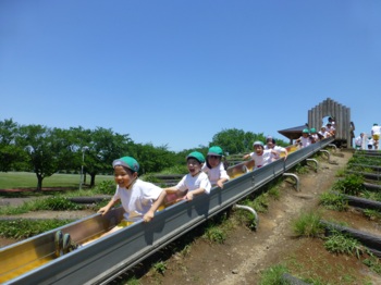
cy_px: 142
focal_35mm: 24
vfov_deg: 56.8
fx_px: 264
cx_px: 190
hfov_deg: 71.6
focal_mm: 4.3
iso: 100
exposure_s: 1/800
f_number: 4
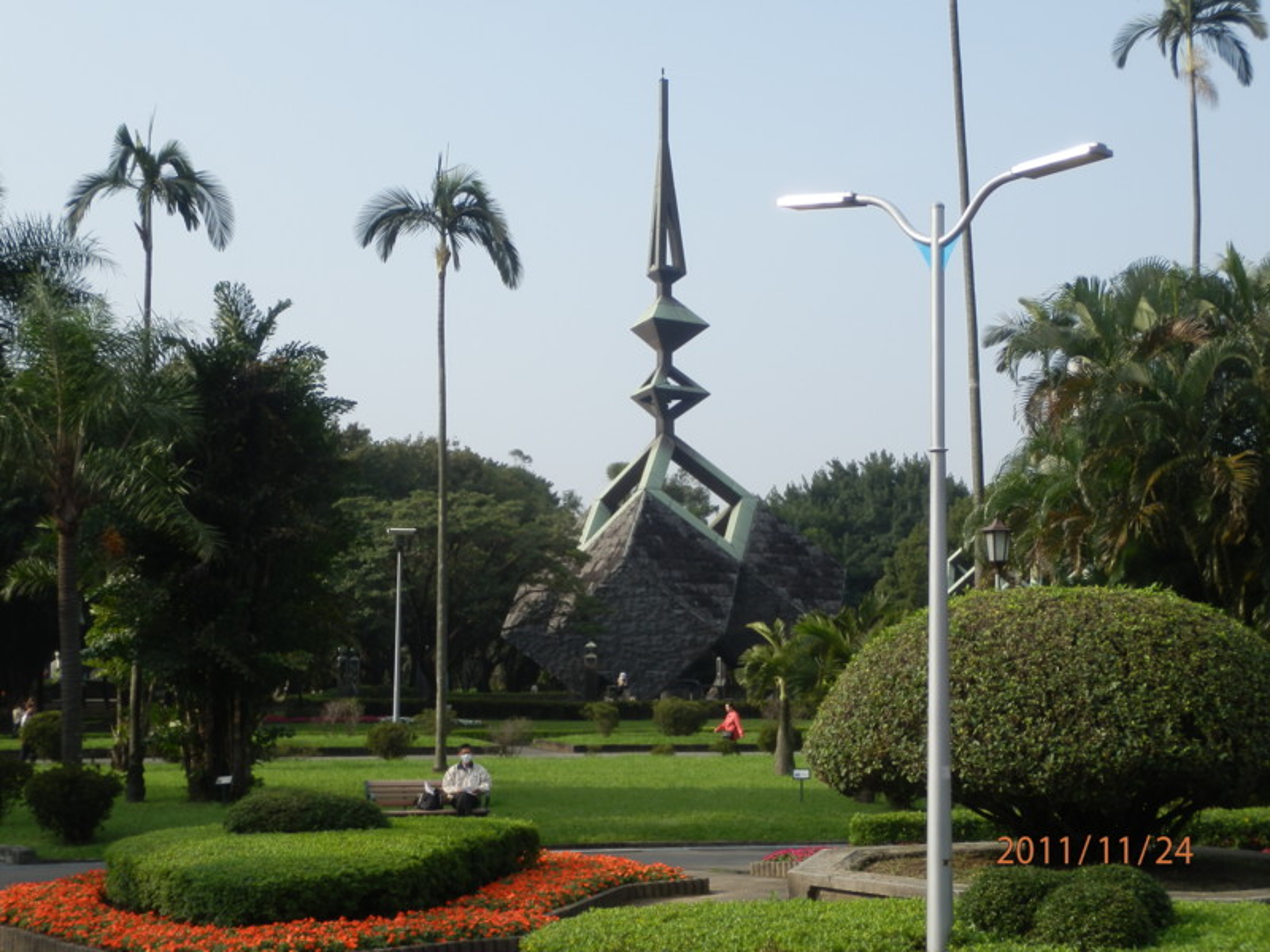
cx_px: 635
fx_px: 2311
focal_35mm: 63
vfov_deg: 23.3
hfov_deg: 30.7
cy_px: 476
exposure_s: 1/400
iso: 80
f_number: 4.6
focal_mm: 11.2
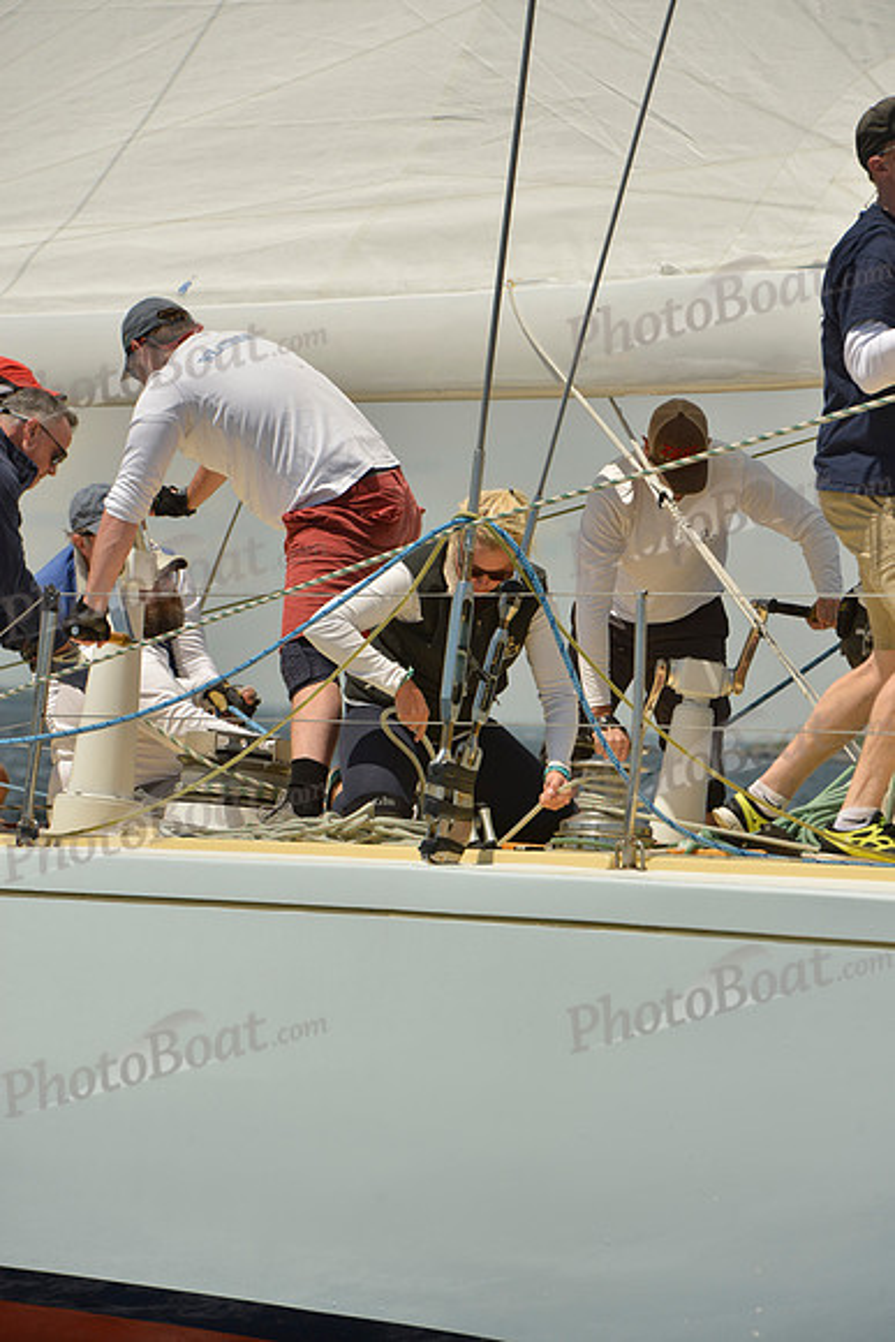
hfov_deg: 6.9
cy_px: 671
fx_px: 7453
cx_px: 448
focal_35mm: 200
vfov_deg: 10.3
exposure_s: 1/1600
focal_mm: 200
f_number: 11
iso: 280
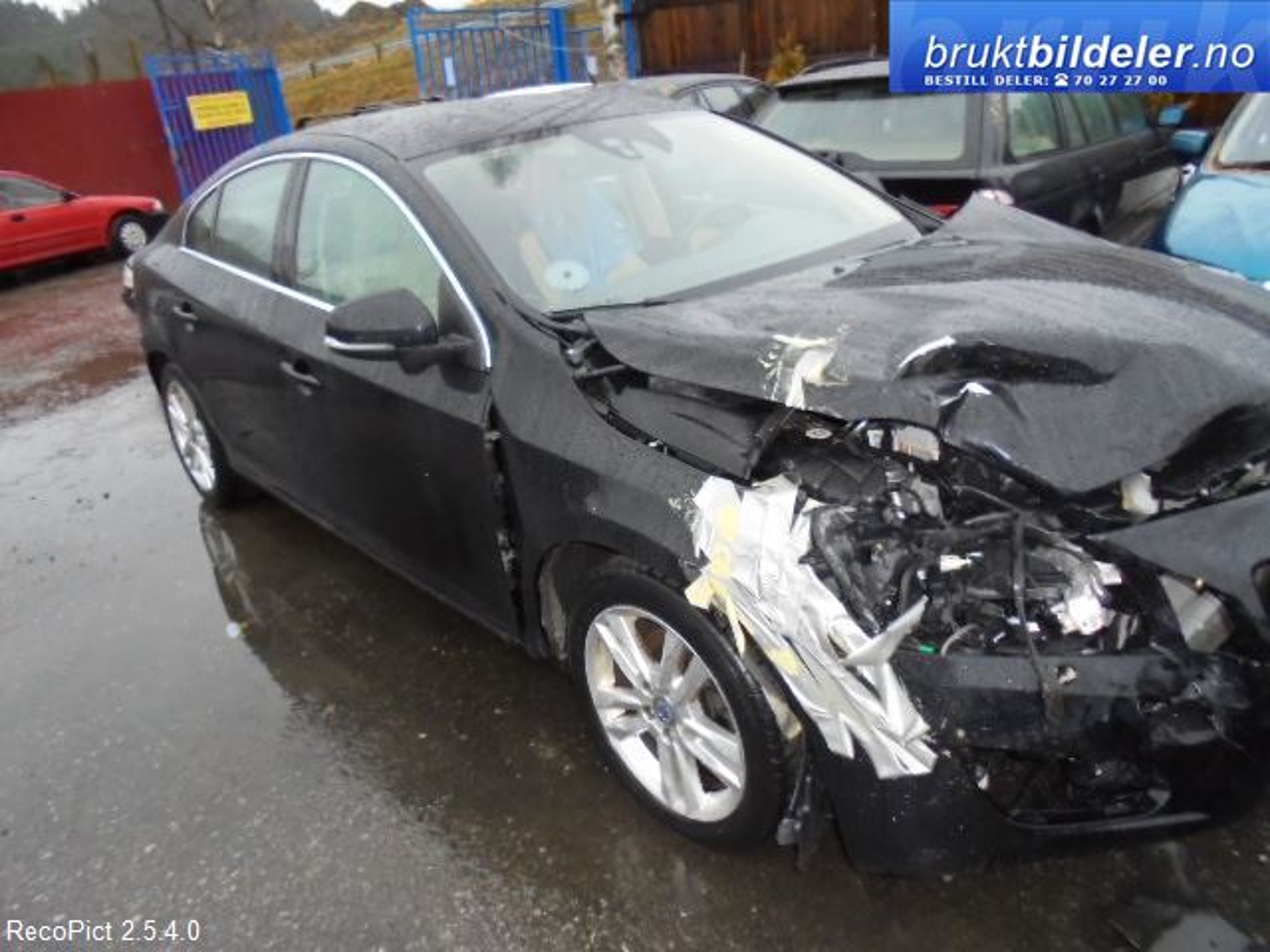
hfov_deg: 67.3
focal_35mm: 26
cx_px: 635
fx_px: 954
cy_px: 476
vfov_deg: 53.1
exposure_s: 1/30
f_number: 3.5
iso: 400
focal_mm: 4.6
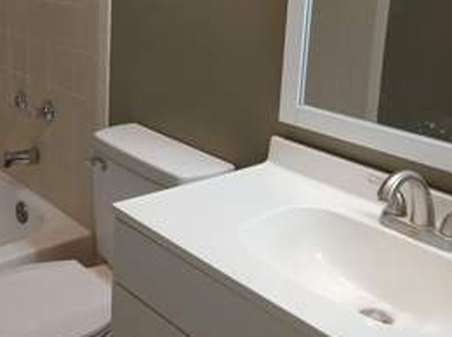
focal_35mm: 48
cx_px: 71
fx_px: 626
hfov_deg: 37.8
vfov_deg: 29.4
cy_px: 58
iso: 64
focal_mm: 3.98
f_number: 1.8
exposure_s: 1/60
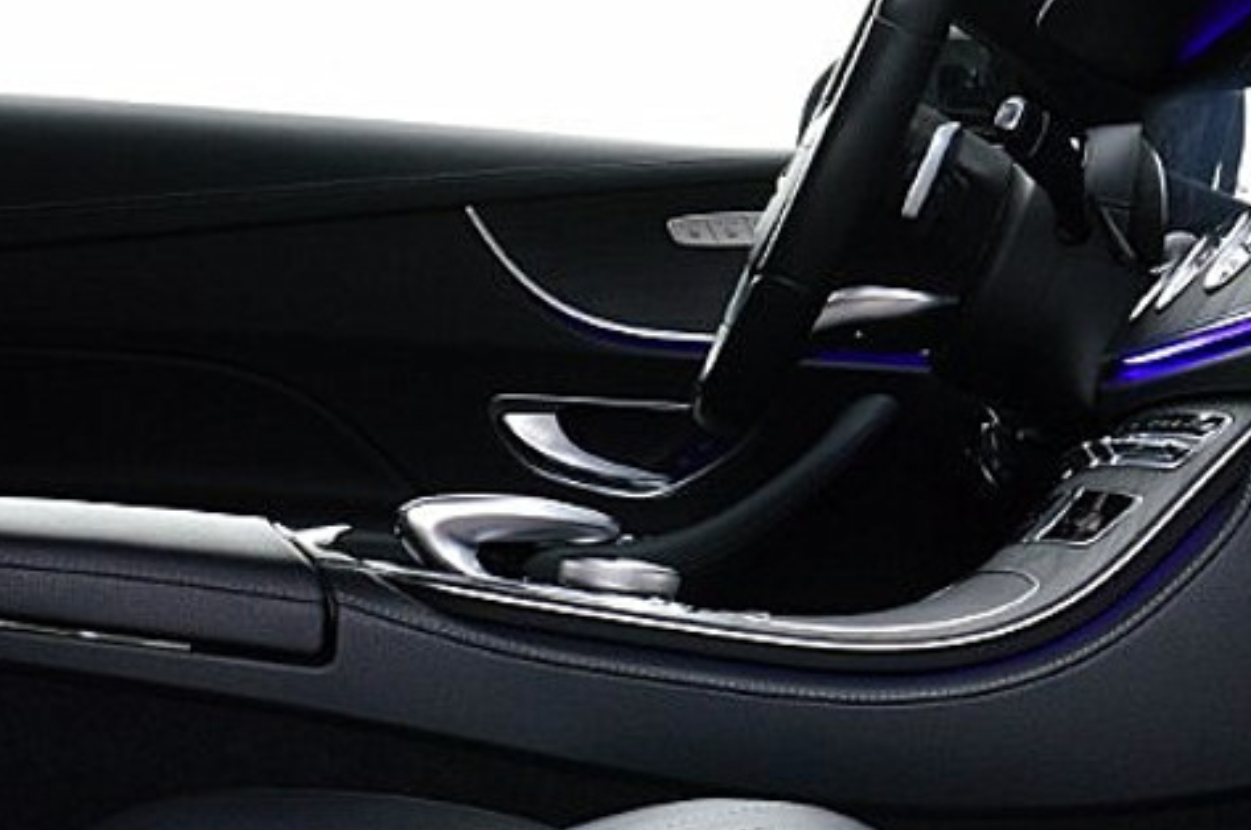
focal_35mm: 80
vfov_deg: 17.0
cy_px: 523
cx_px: 569
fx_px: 2776
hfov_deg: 25.4
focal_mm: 18
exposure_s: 1/80
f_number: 8
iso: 400
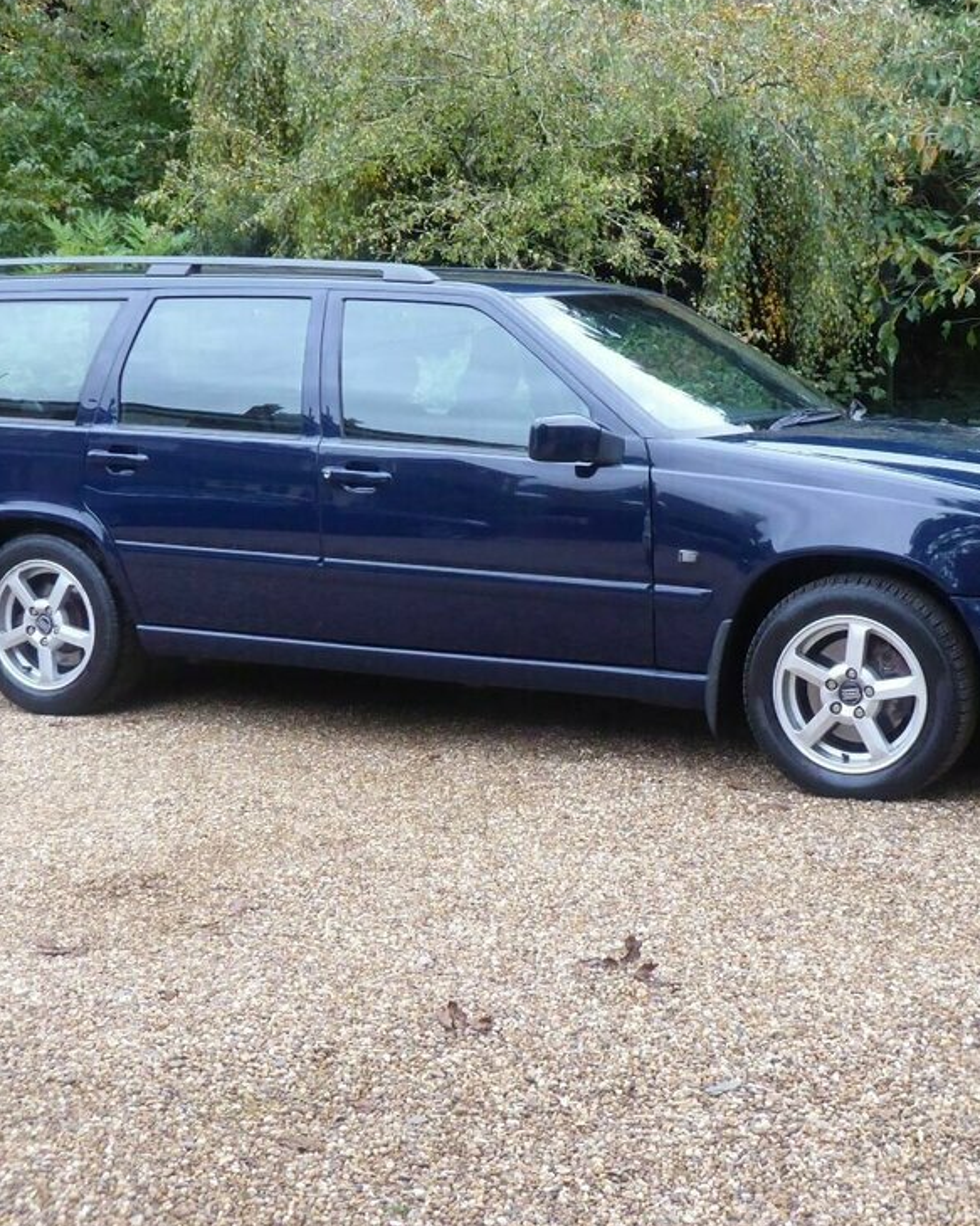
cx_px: 575
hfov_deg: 28.6
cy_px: 595
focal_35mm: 53
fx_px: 1922
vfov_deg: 35.4
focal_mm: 5.8
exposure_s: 1/40
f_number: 4.5
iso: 400
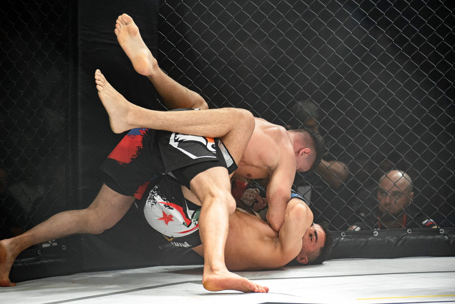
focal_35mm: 125
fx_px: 1580
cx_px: 228
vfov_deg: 11.0
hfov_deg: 16.4
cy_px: 152
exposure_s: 1/640
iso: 2200
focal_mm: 125
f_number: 4
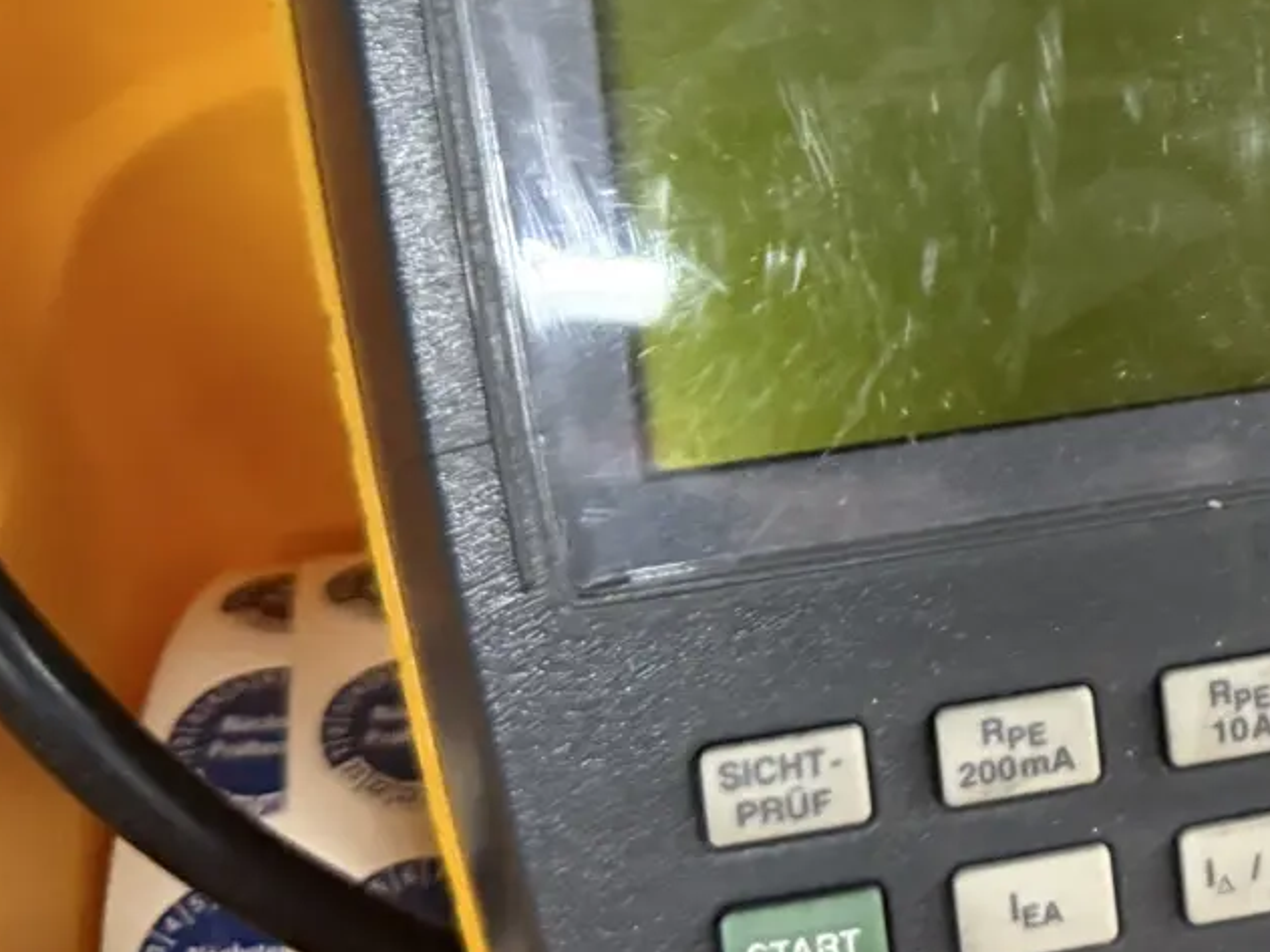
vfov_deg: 19.6
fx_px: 2678
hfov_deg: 24.5
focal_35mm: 73
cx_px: 1459
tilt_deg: -40.5
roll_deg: -6.7
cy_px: 28
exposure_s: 1/50
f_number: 1.78
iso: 640
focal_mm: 6.76
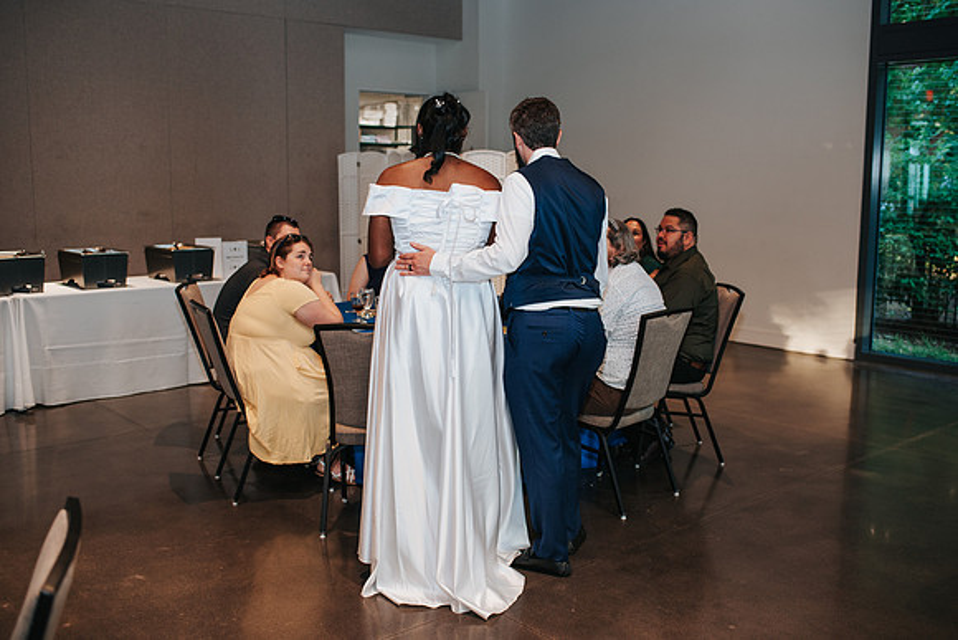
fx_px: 965
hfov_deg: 52.8
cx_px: 496
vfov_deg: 36.6
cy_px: 320
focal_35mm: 36
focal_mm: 35
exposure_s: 1/160
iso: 800
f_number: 2.8
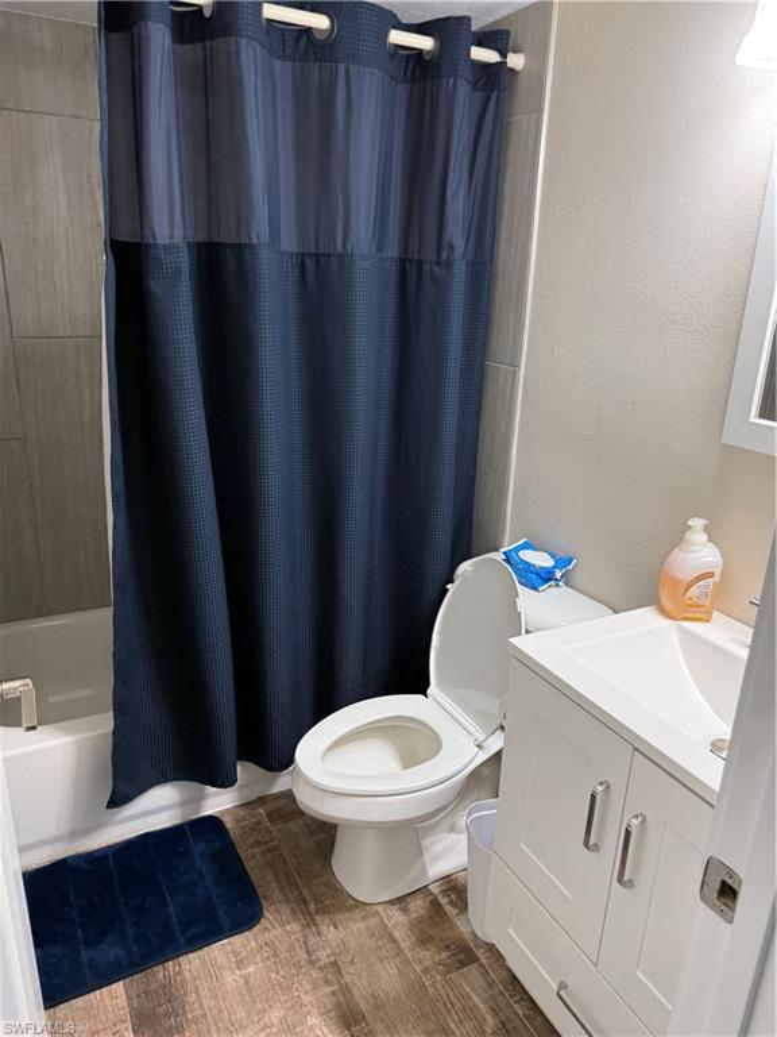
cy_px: 518
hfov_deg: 56.8
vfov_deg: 71.6
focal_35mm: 24
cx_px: 388
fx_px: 718
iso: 125
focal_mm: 6.76
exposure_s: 1/60
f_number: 1.78
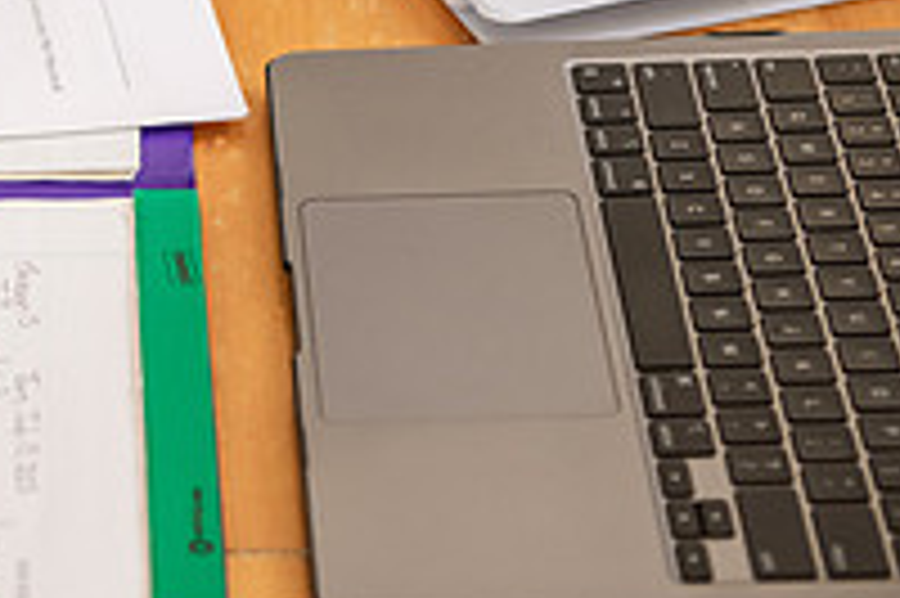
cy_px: 16
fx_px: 4496
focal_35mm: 180
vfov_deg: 7.6
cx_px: -310
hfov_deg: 11.1
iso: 1250
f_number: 3.2
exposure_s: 1/200
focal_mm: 62
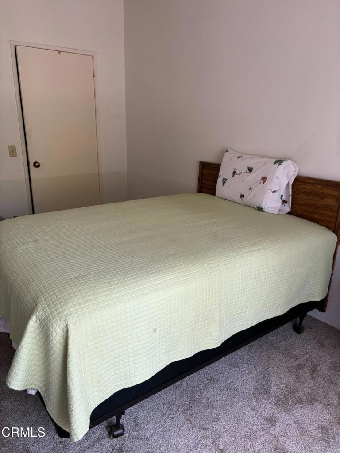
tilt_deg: -18.2
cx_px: 170
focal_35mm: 26
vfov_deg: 67.3
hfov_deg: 53.1
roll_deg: -1.8
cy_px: 226
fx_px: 340
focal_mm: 5.96
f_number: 1.6
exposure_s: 1/71
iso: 125
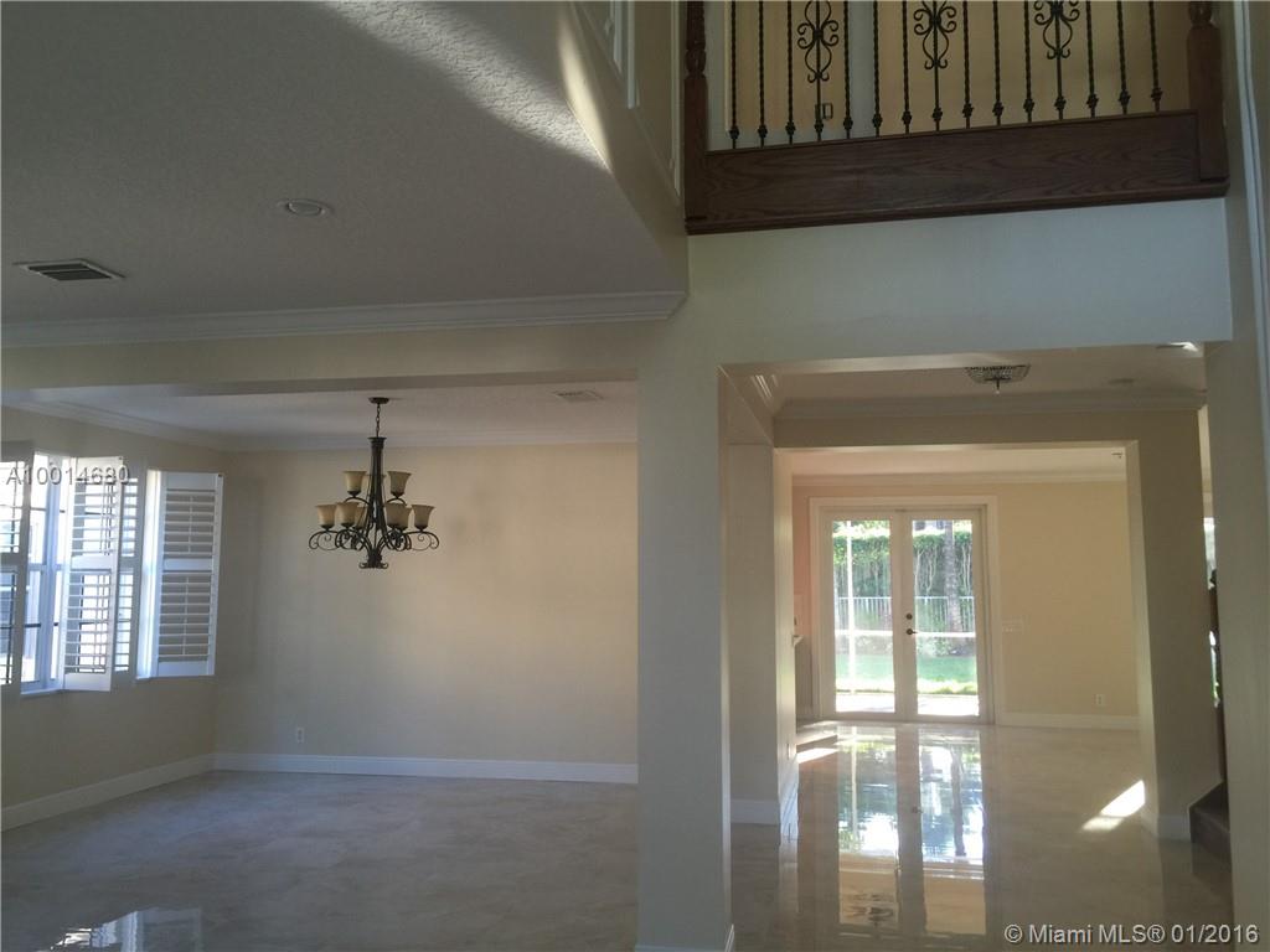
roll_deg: -2.1
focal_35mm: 29
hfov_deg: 61.7
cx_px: 635
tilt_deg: +5.4
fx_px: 1064
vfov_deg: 48.2
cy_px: 476
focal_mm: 4.15
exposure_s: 1/15
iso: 32
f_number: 2.2
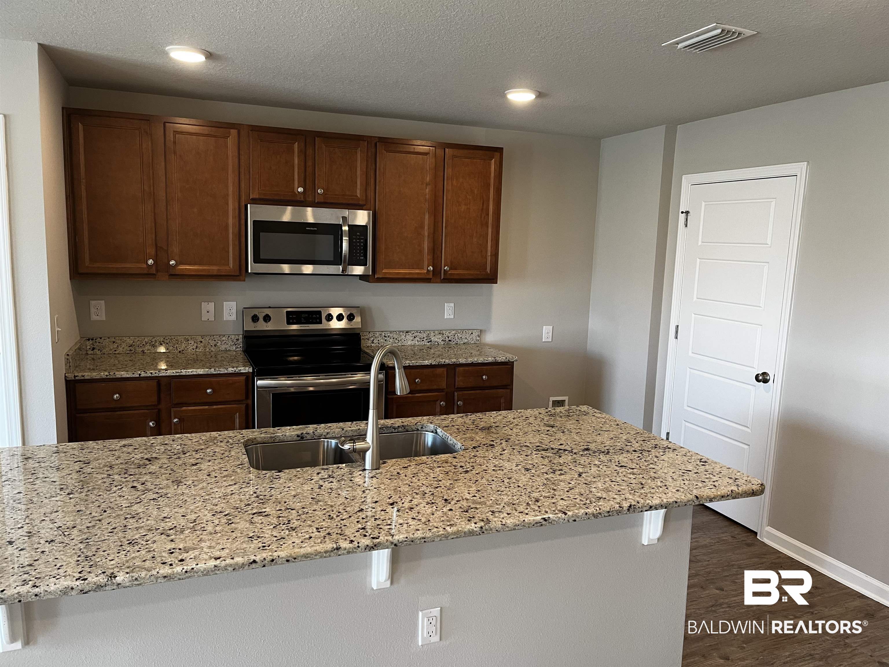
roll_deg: -1.4
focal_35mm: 26
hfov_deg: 67.3
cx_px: 444
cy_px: 334
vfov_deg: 53.1
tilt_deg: -7.9
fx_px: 668
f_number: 1.6
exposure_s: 1/60
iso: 80
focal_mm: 5.1
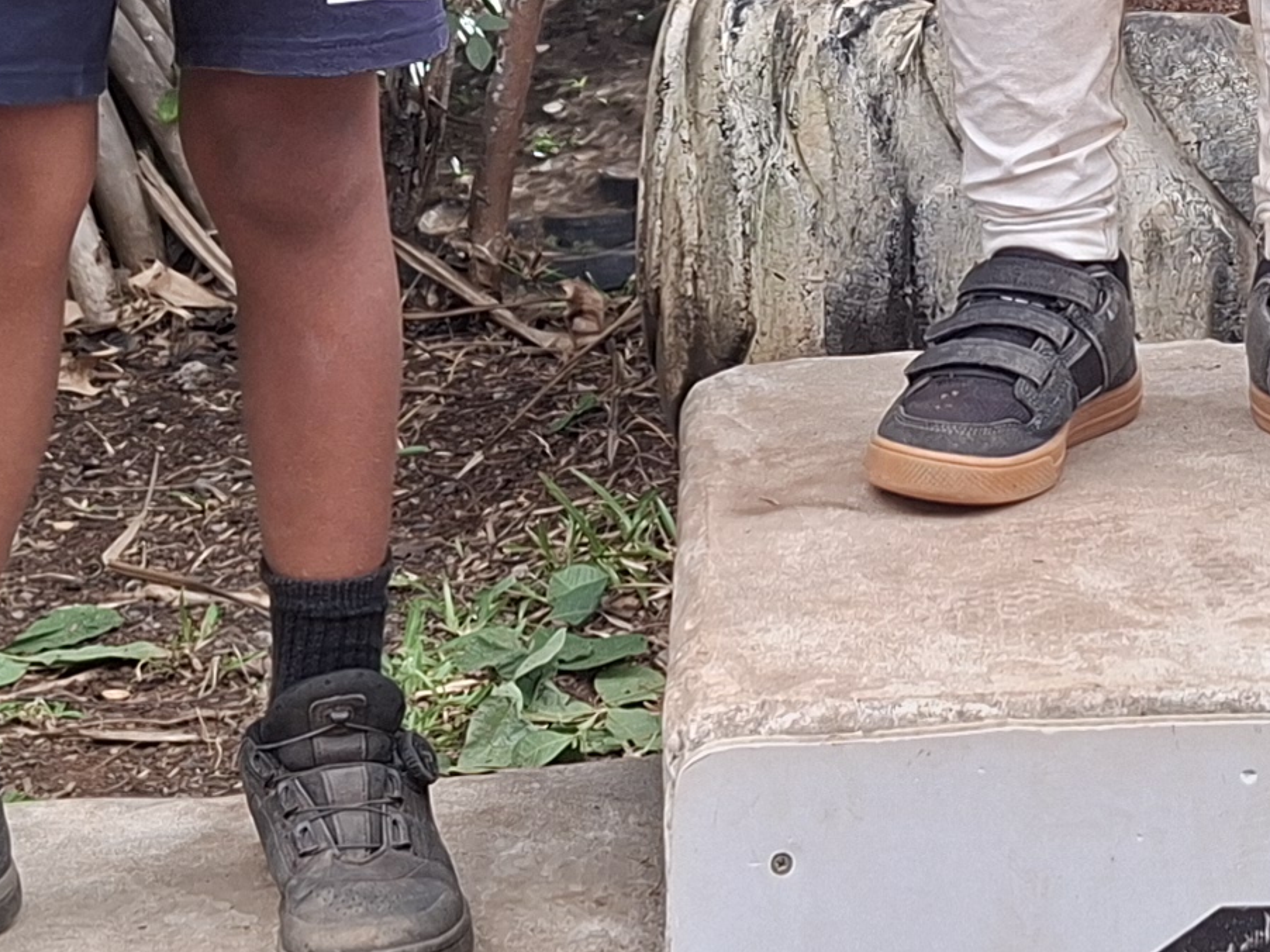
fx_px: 3741
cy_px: -279
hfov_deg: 18.8
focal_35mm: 102
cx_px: 1229
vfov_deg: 13.9
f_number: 1.8
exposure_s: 1/120
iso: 64
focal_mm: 5.54
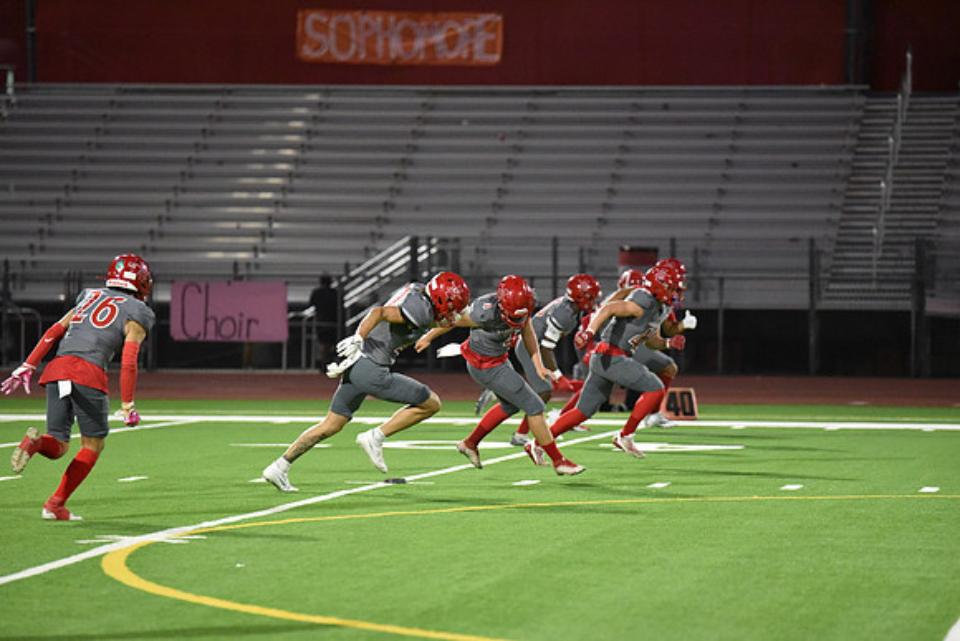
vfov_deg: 6.9
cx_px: 480
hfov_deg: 10.3
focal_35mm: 200
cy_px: 320
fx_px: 5334
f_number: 2.8
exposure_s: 1/1000
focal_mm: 200
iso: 10000
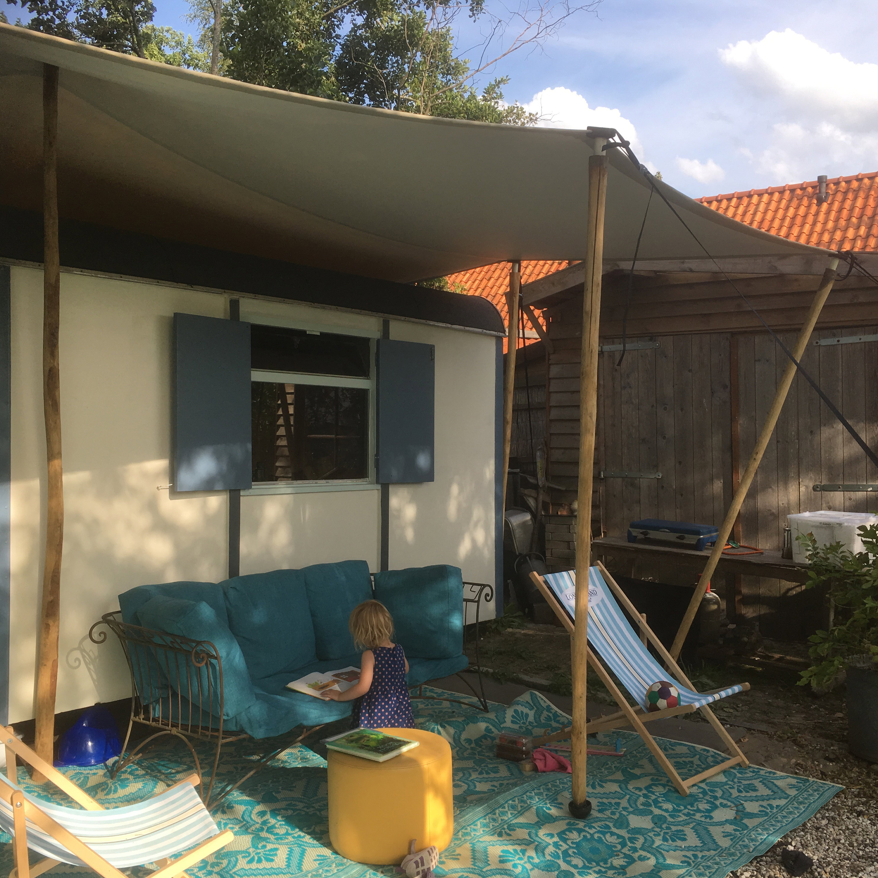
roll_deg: +0.2
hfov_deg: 47.2
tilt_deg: -2.4
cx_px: 403
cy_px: 446
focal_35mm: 35
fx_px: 1004
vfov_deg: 47.2
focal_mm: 4.15
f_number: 2.2
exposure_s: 1/569
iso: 25
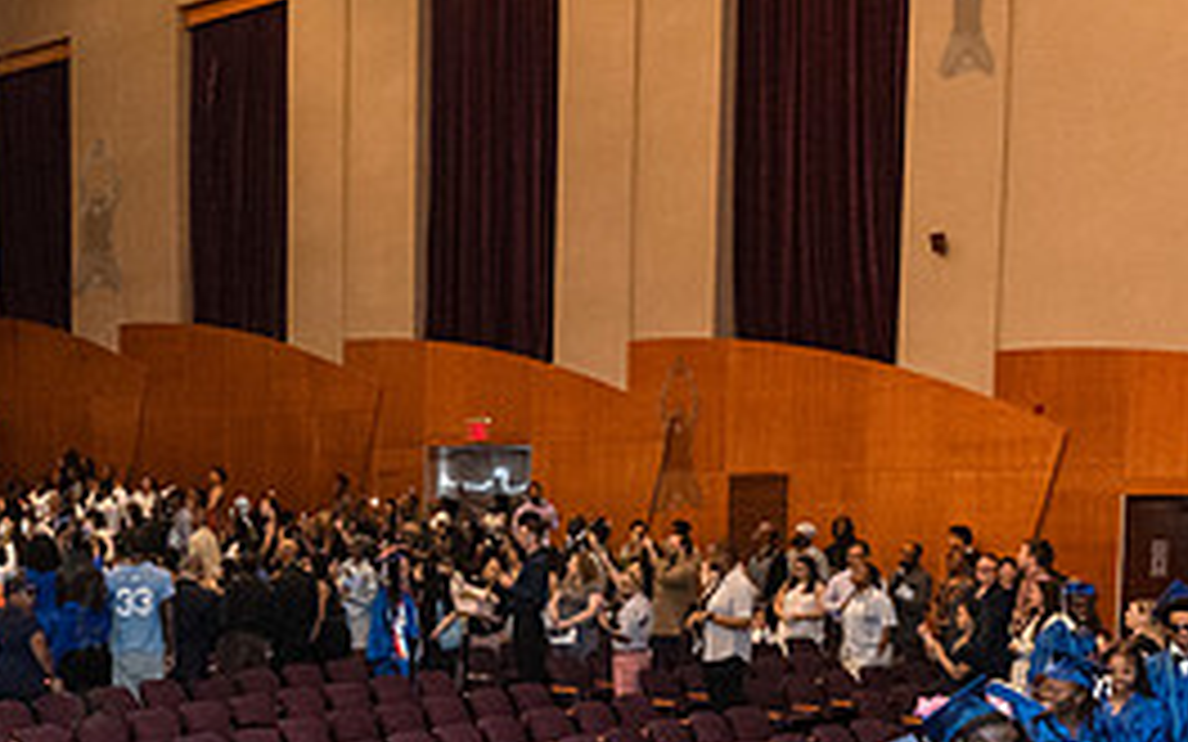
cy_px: 650
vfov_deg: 23.0
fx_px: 1781
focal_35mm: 55
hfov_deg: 34.6
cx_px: 94
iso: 8000
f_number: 3.5
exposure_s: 1/160
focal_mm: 24
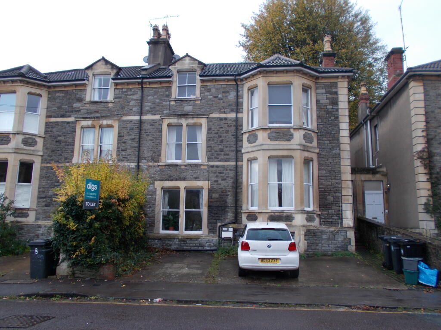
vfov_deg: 46.8
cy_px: 165
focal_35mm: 30
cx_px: 220
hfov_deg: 60.0
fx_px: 382
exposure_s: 1/60
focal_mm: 5.3
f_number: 3.4
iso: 80
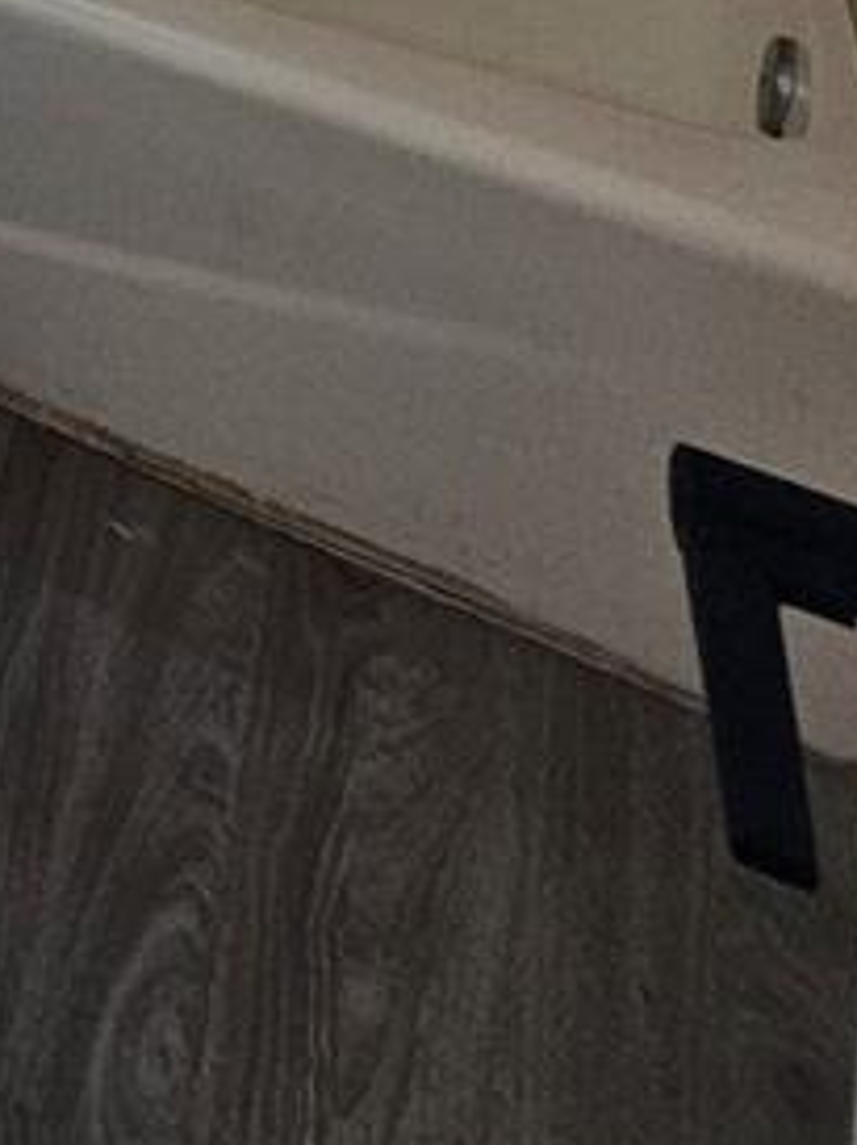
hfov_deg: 17.0
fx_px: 1884
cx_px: -953
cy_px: -1116
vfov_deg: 19.6
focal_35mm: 57
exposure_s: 1/120
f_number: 2.2
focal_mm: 2.2
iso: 80
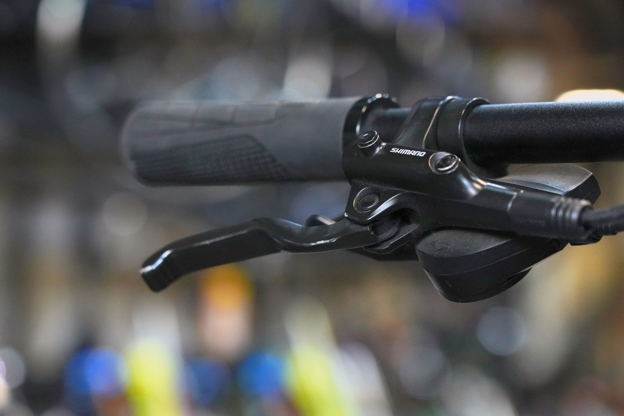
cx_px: 312
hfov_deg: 19.5
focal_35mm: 105
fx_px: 1820
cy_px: 208
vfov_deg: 13.0
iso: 6400
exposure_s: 1/200
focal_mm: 105
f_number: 5
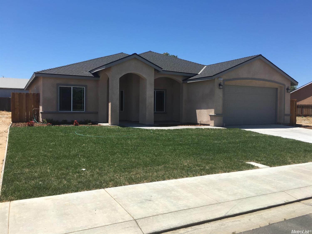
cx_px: 156
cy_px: 117
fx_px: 261
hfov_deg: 61.7
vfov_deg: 48.2
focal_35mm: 29
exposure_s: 1/1672
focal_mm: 4.15
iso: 25
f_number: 2.2
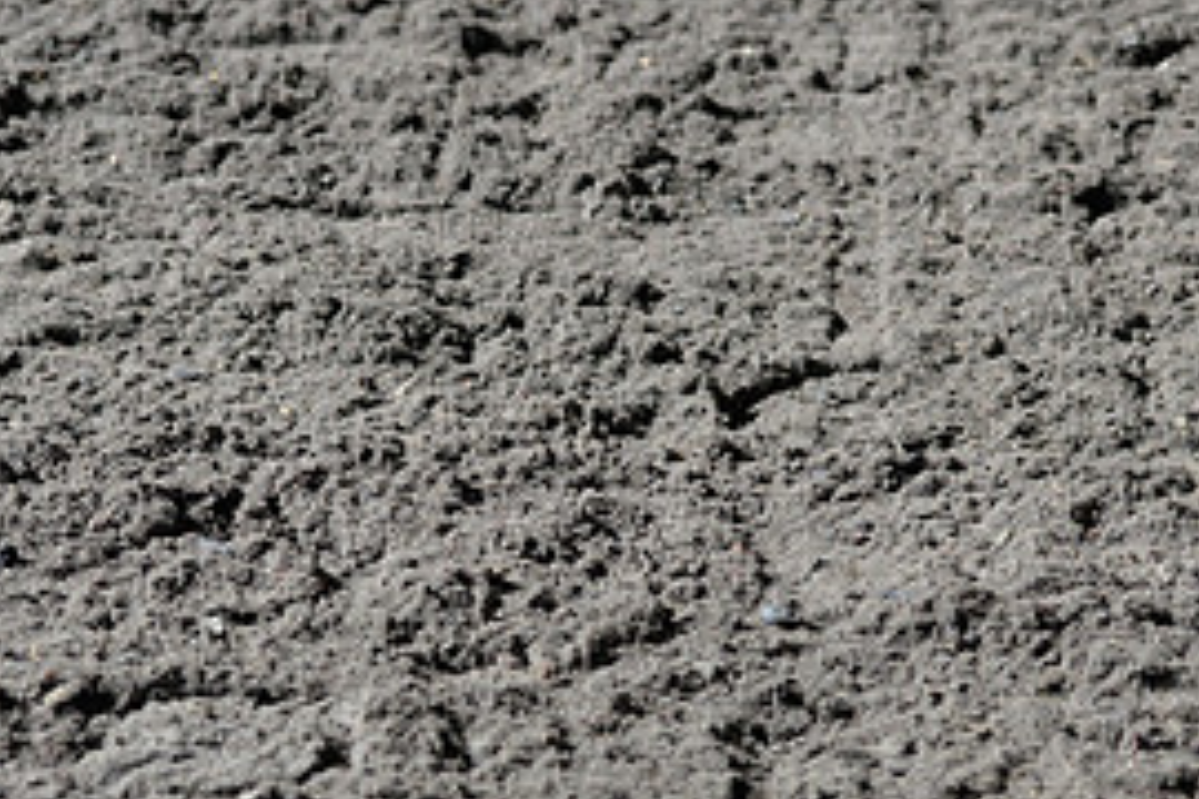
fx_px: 5728
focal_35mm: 172
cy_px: 630
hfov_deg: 11.9
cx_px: 515
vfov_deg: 8.0
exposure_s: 1/640
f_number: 4
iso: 280
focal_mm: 80
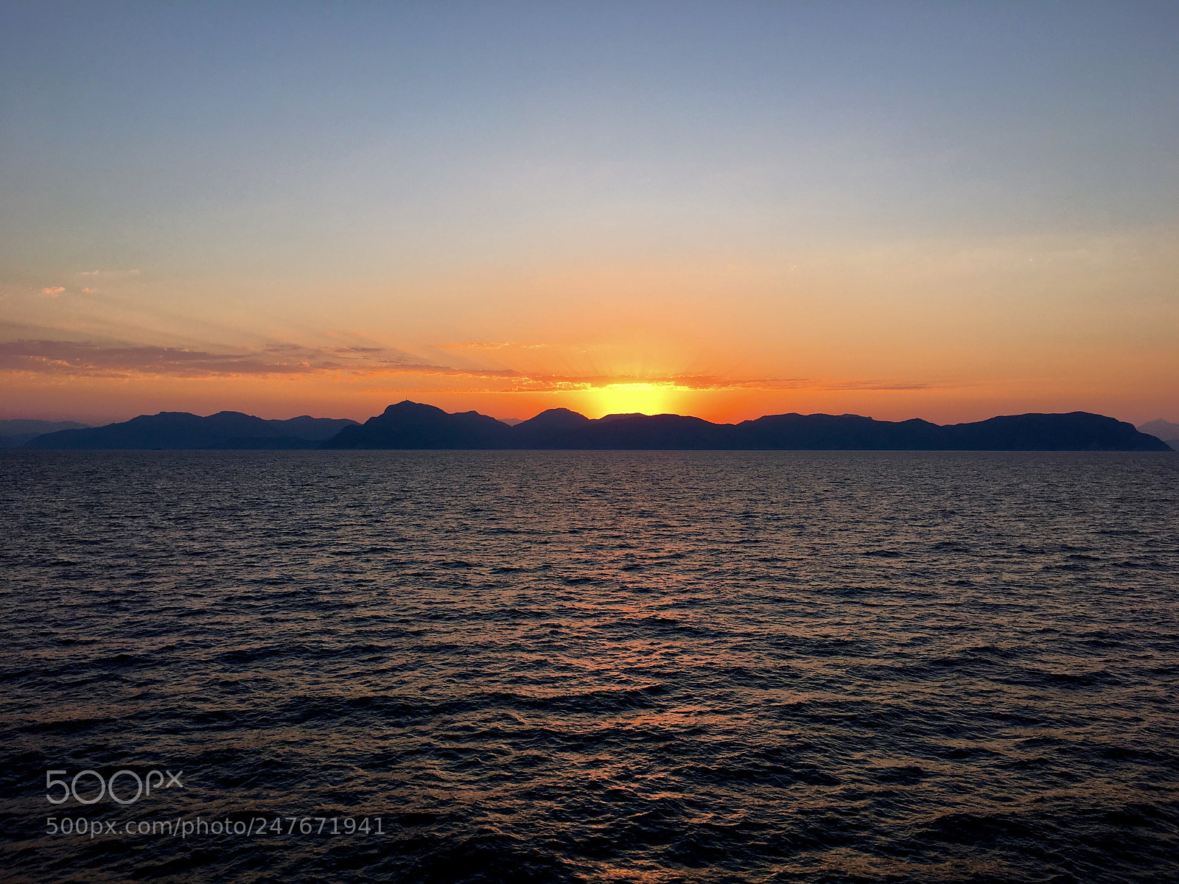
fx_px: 988
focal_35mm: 29
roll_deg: +0.1
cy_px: 442
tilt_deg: +0.3
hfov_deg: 61.7
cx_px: 590
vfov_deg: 48.2
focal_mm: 4.15
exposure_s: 1/298
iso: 25
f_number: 2.2
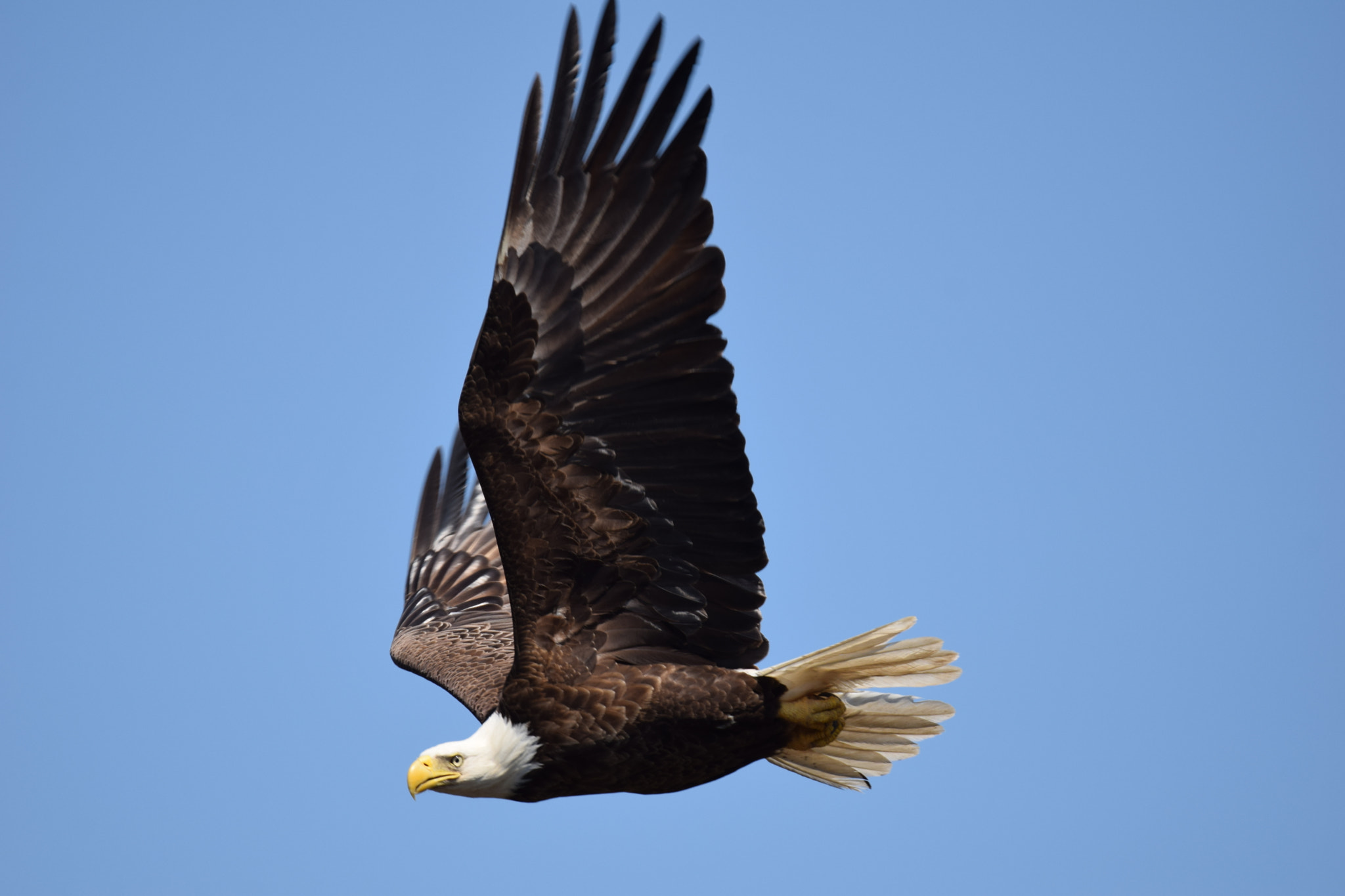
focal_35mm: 900
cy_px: 448
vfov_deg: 1.5
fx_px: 33620
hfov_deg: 2.3
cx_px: 672
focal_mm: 600
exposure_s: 1/800
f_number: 7.1
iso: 200
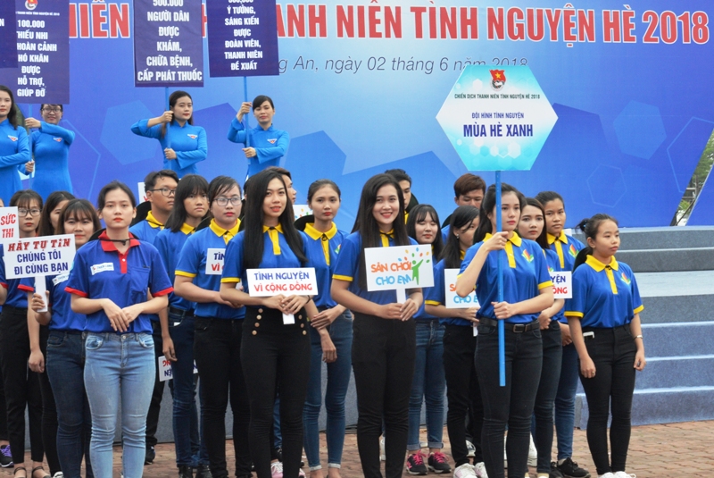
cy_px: 239
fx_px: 2084
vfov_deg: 13.1
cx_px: 357
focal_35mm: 105
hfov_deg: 19.4
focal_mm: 70
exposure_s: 1/160
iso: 1000
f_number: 13
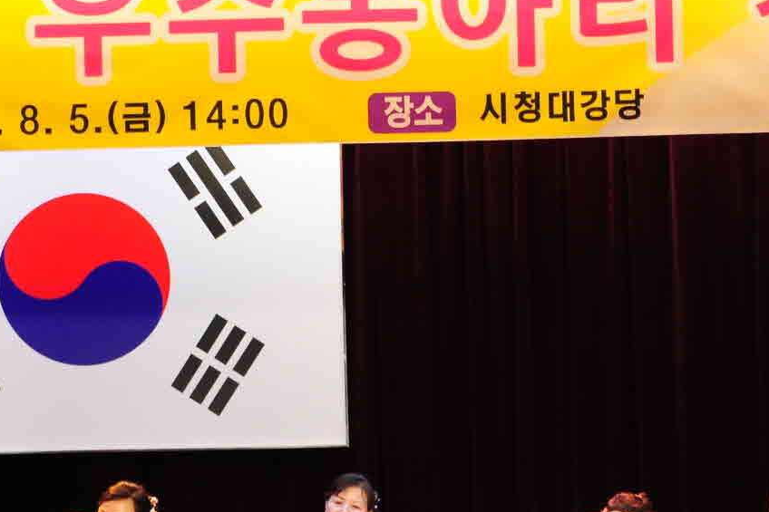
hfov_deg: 6.4
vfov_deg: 4.3
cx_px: 287
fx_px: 6855
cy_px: 400
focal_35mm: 321
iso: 1600
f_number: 7.1
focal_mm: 90
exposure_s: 1/60
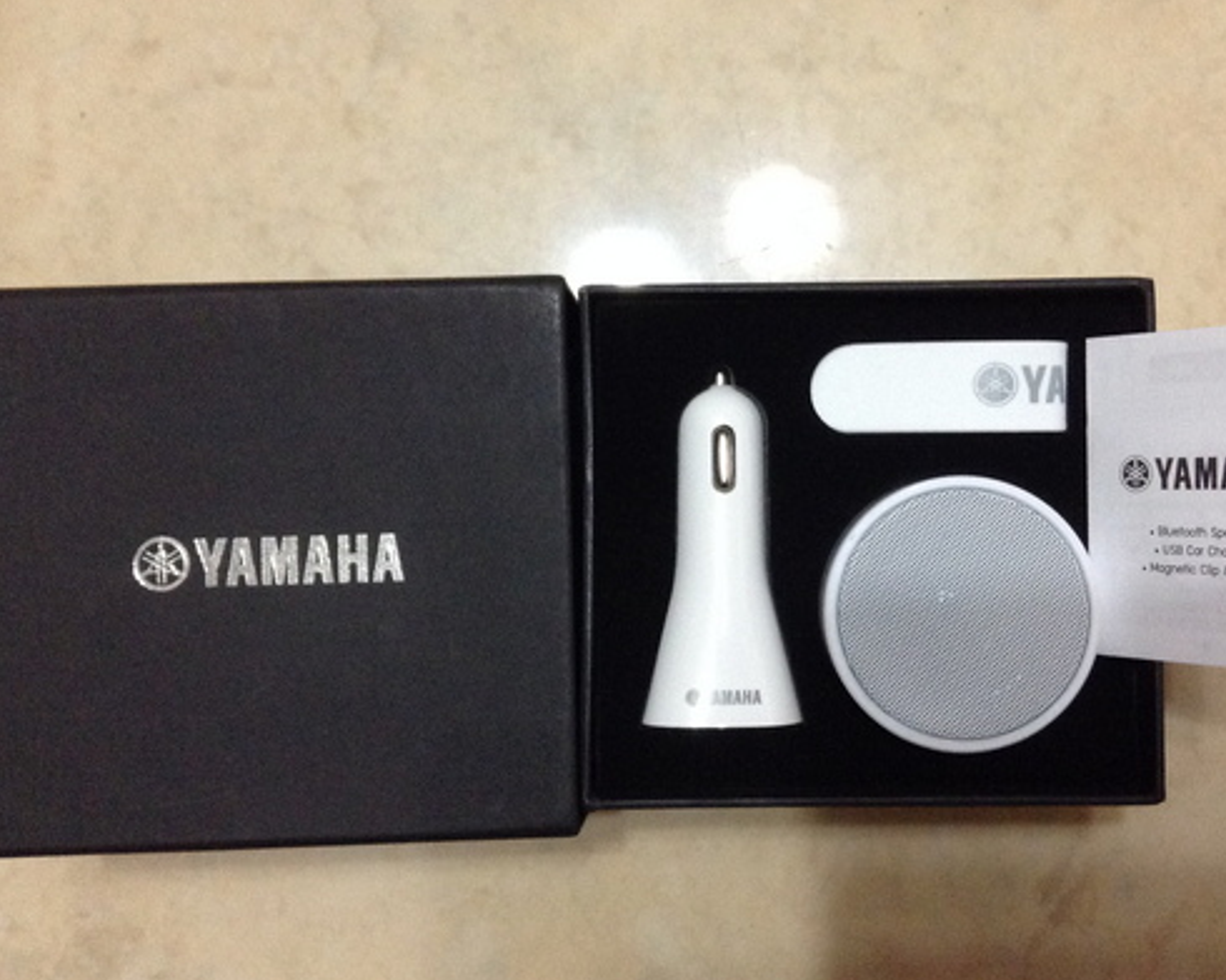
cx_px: 736
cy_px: 495
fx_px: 1524
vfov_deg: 35.7
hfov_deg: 43.6
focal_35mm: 42
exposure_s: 1/20
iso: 250
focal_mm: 3.3
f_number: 2.4
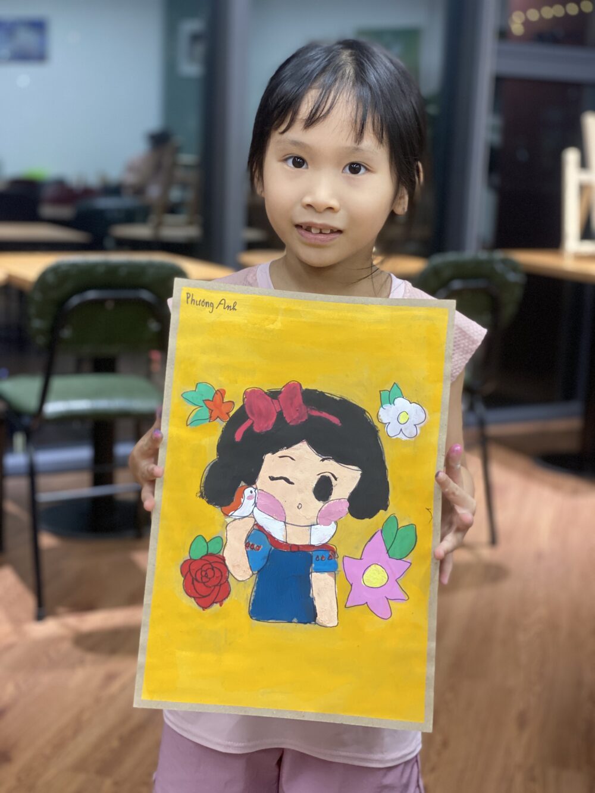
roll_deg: -3.0
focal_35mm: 52
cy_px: 396
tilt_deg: -11.9
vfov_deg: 36.8
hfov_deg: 28.0
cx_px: 298
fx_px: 1192
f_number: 2
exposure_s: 1/100
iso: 200
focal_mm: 6
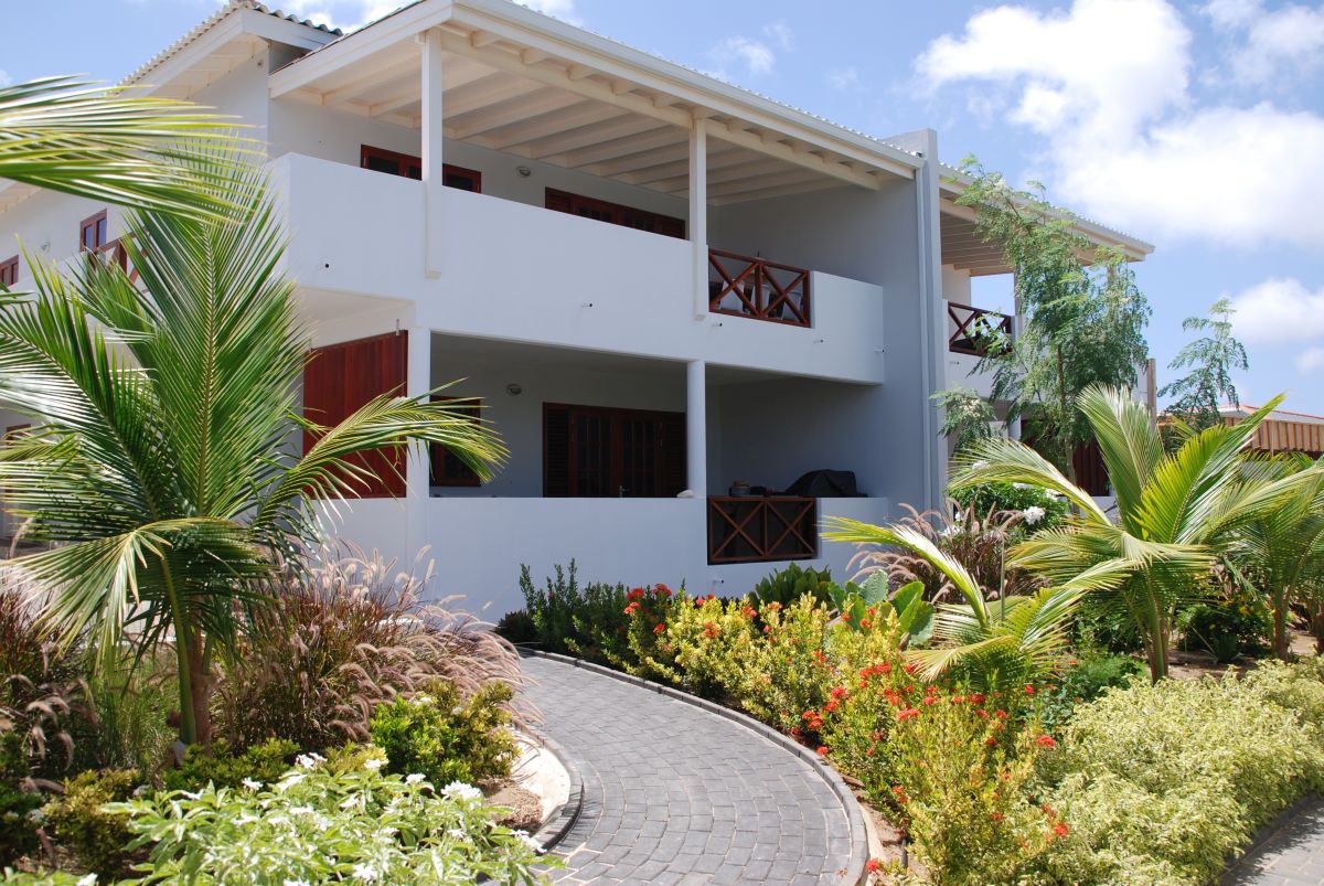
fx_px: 1215
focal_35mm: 33
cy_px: 443
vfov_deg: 40.1
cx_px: 662
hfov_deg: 57.2
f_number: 7.1
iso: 100
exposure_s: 1/200
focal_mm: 22
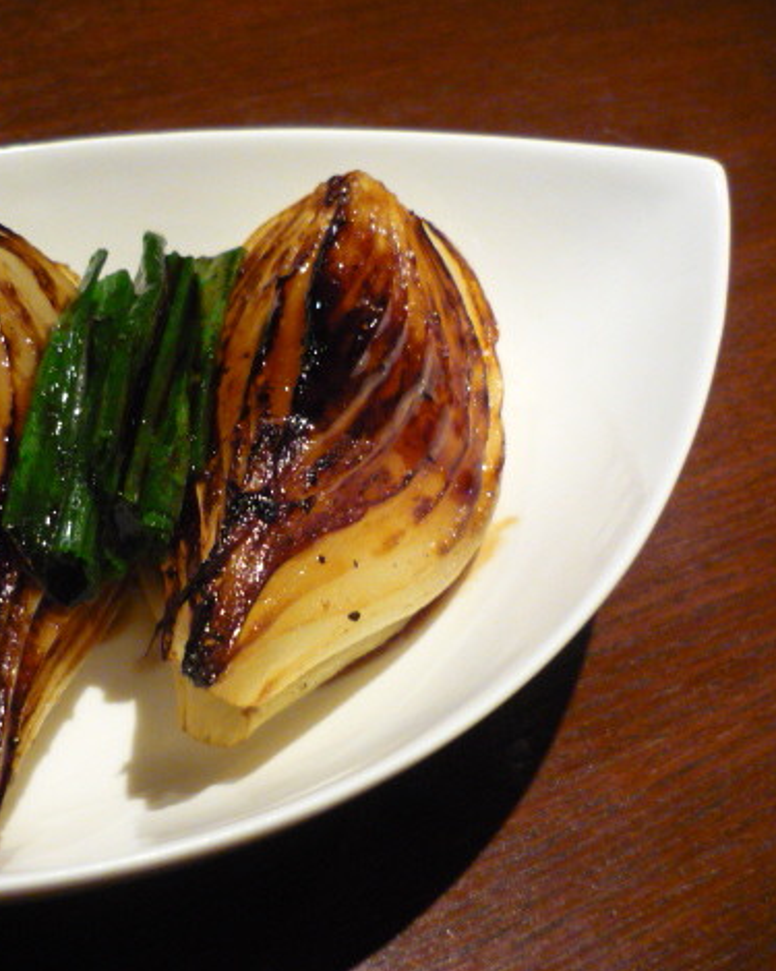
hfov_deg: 33.3
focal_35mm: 44
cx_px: 168
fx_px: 1264
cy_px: 491
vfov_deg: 42.0
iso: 400
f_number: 2.8
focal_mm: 5.5
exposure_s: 1/15
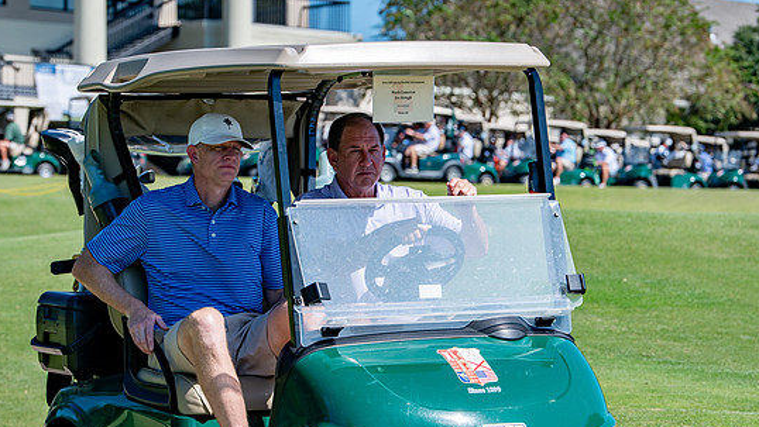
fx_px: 3402
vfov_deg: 7.2
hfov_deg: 12.7
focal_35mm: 169
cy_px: 234
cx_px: 373
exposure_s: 1/640
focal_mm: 112
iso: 125
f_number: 5
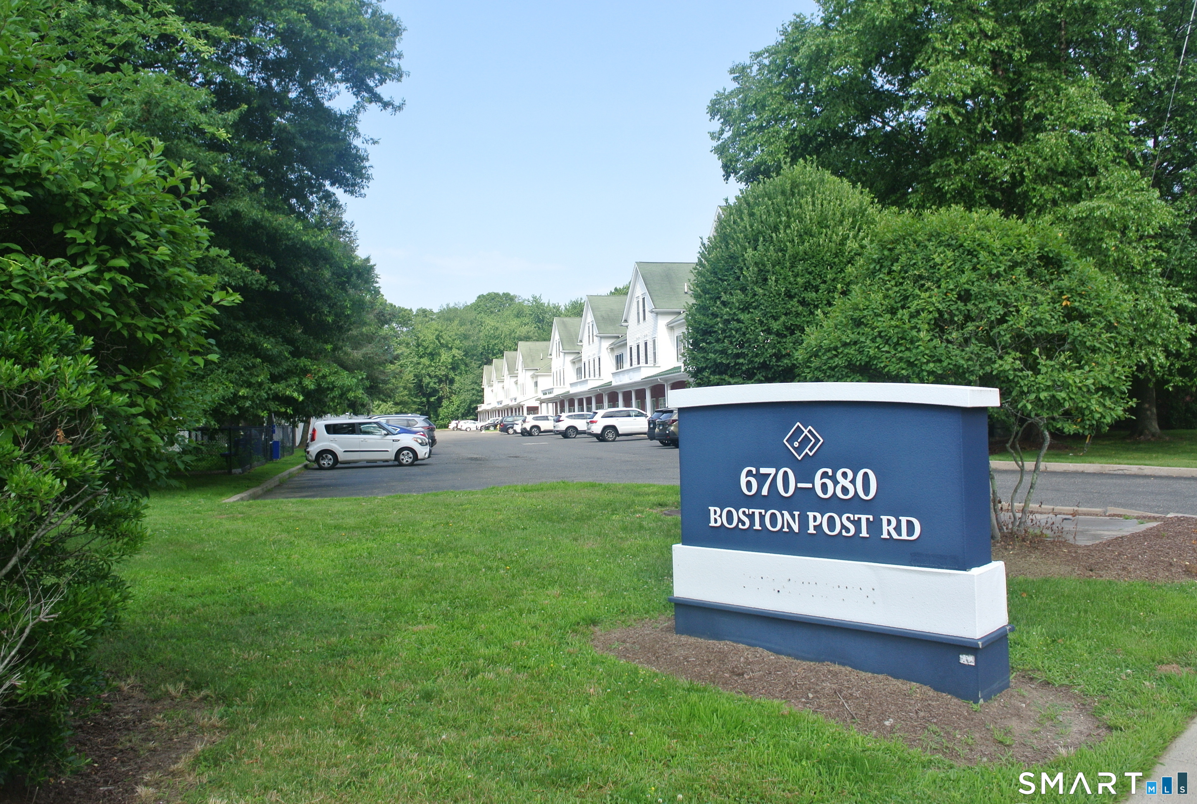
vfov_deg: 48.1
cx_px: 598
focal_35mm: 27
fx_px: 900
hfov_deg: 67.3
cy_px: 402
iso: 100
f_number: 4
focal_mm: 10
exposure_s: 1/320
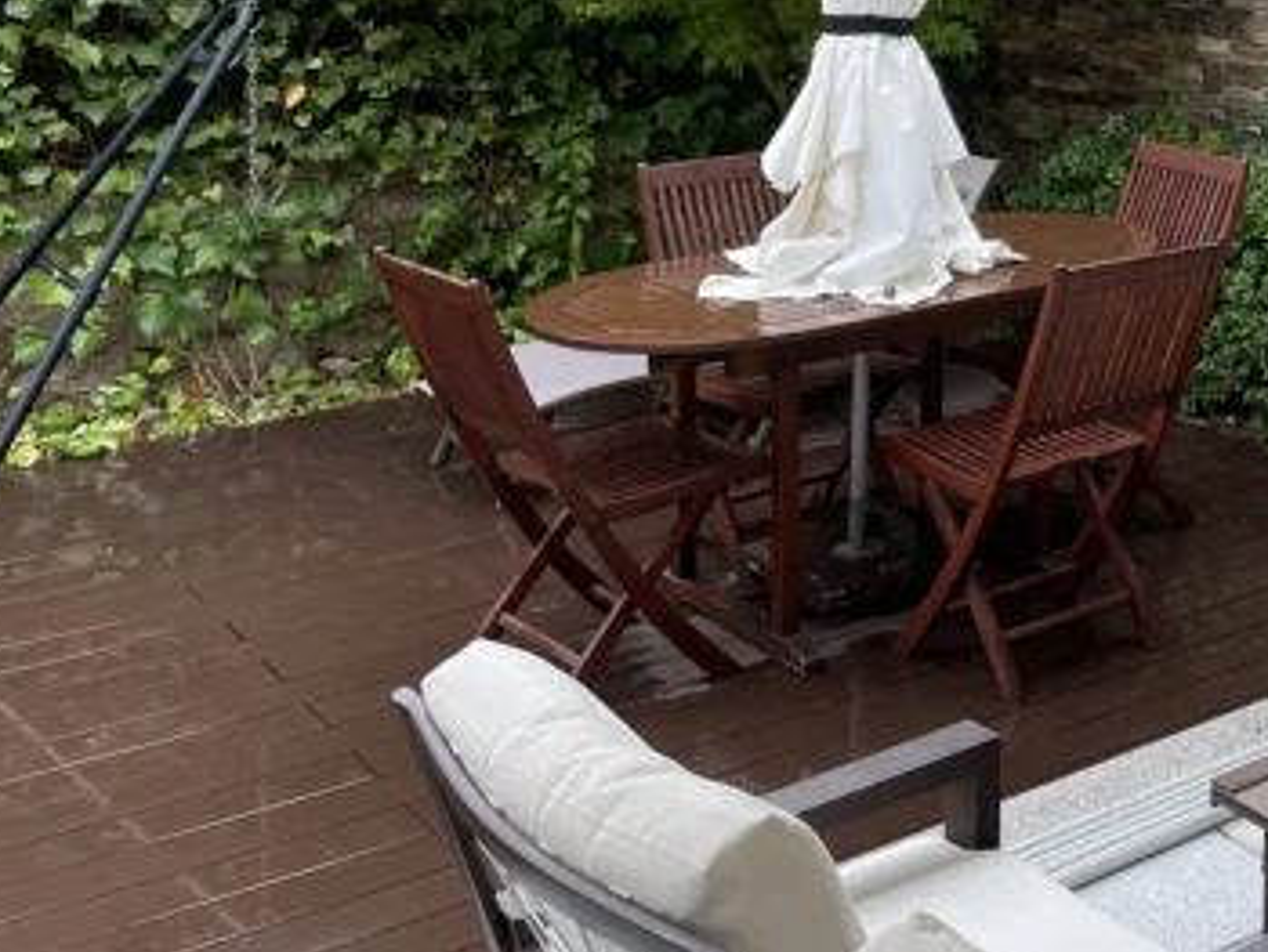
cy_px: -62
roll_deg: -0.7
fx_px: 2089
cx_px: 1362
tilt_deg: -3.6
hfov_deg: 30.5
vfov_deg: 24.2
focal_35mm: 57
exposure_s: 1/219
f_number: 1.6
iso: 32
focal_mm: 4.2
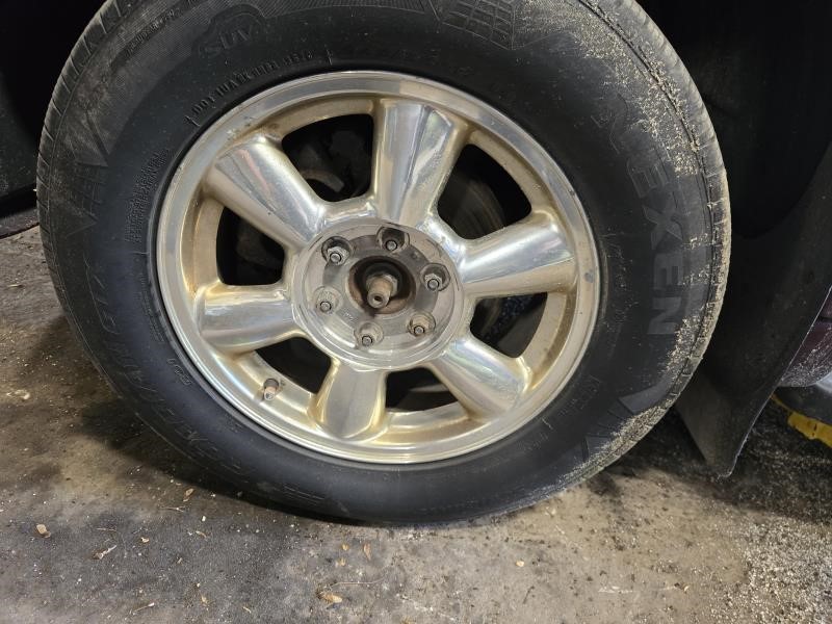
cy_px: 312
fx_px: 553
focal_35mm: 23
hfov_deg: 73.9
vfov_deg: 58.9
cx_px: 416
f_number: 1.7
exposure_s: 1/60
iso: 640
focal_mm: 6.3
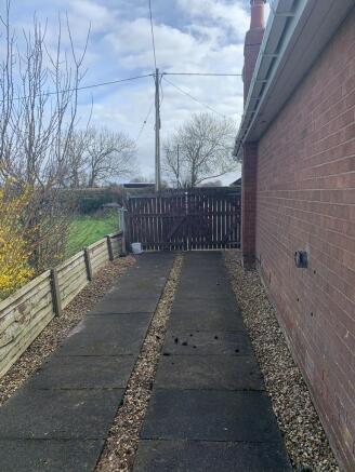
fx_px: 355
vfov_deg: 67.3
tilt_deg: -8.2
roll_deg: -1.0
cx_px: 178
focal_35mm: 26
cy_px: 236
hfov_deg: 53.1
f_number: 1.8
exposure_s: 1/1368
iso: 25
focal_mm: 4.25
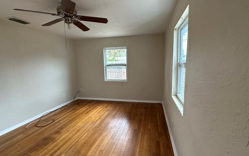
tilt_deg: -5.8
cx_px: 128
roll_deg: +2.1
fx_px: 115
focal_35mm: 17
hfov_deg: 94.3
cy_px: 79
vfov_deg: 68.0
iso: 320
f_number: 2.2
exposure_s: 1/120
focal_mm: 2.22
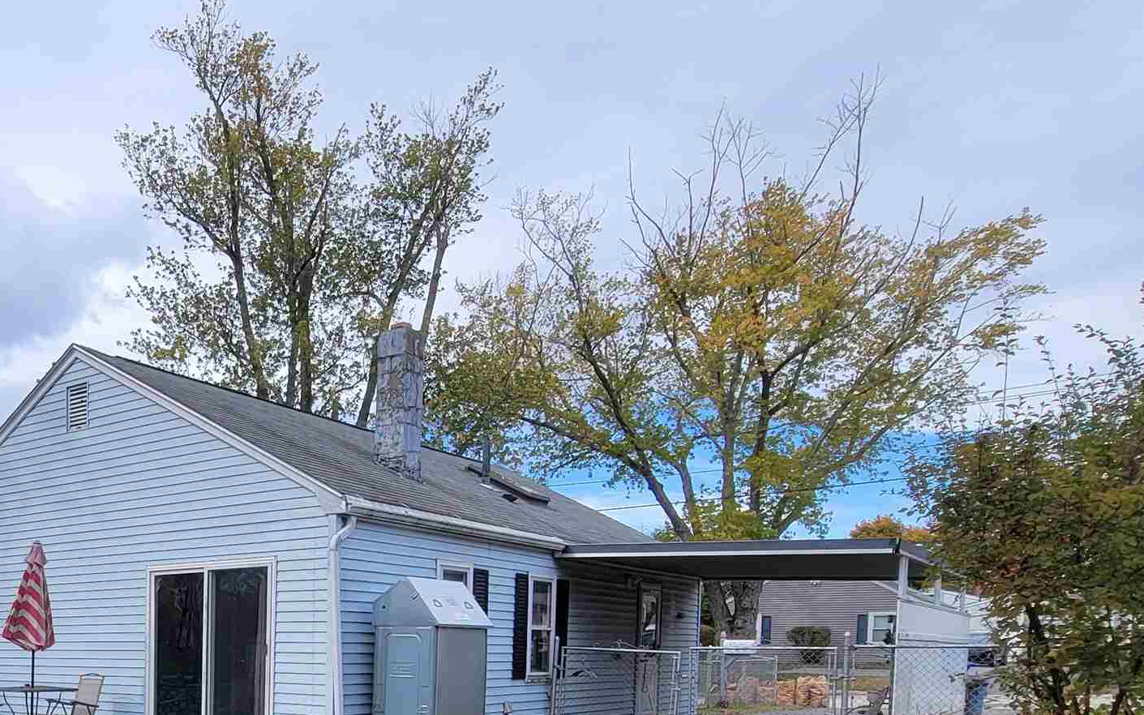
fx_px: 935
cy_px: 698
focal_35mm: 30
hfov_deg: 55.4
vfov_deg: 37.8
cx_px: 137
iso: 50
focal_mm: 2.2
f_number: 2.2
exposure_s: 1/854
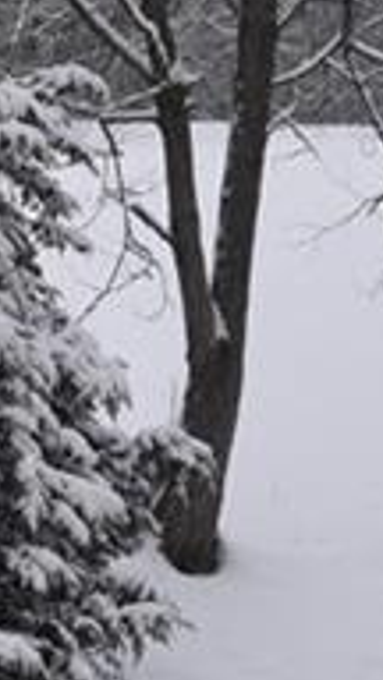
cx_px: 1401
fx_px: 4076
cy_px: 103
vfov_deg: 9.5
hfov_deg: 4.9
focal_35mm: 226
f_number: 6.3
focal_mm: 27
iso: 400
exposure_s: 1/160
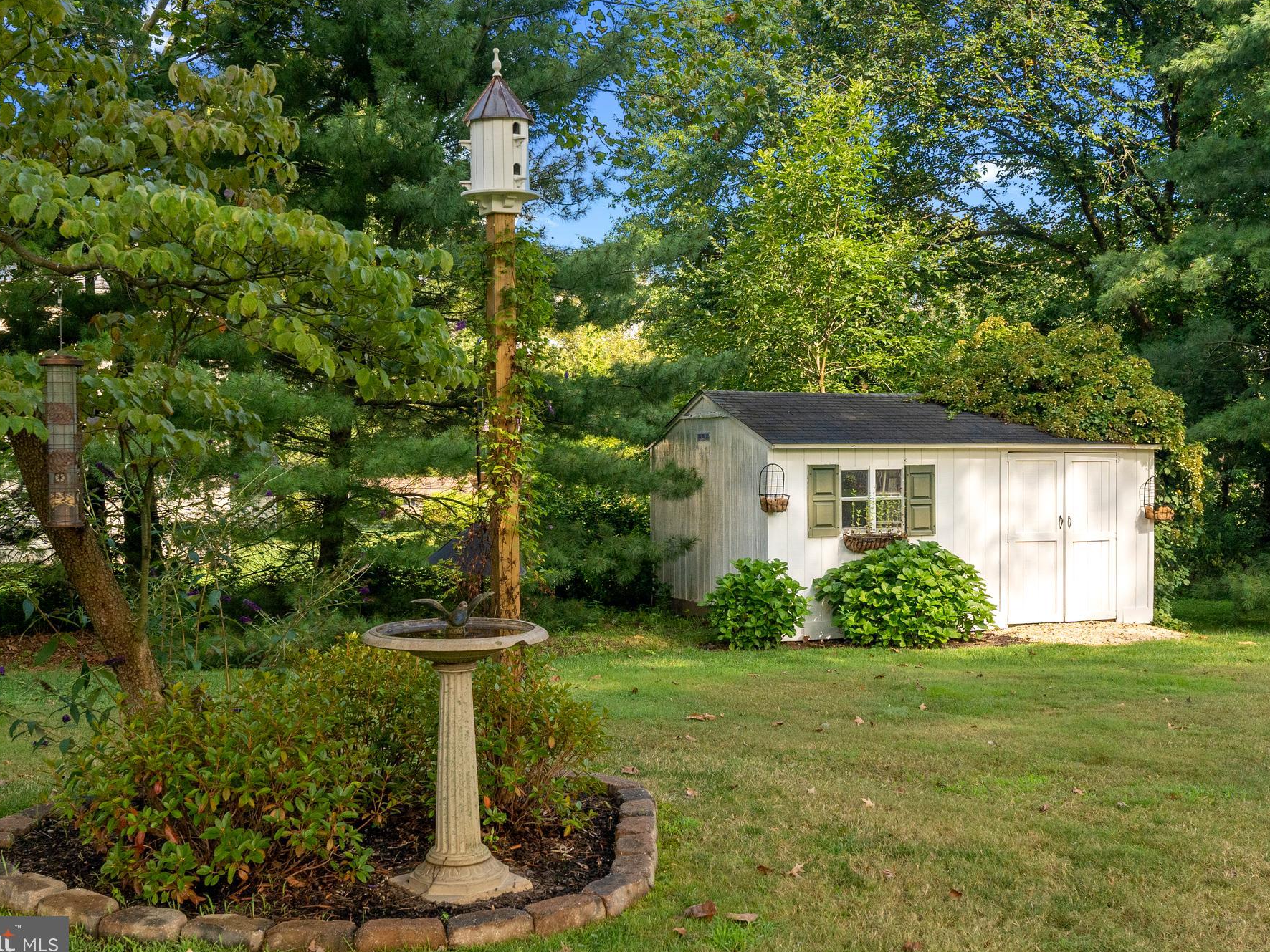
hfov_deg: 46.8
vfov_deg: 36.0
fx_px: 1468
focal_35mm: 40
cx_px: 644
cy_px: 480
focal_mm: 24
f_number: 8
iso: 500
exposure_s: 1/640
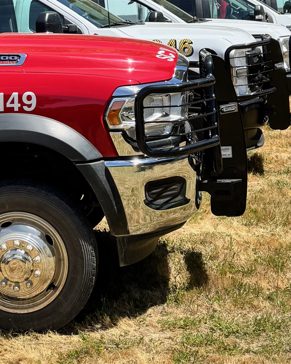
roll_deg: -1.6
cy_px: 31
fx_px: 893
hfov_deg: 18.2
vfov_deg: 22.4
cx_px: 24
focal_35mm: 83
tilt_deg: +0.0
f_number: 1.78
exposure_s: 1/2833
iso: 80
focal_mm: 6.76
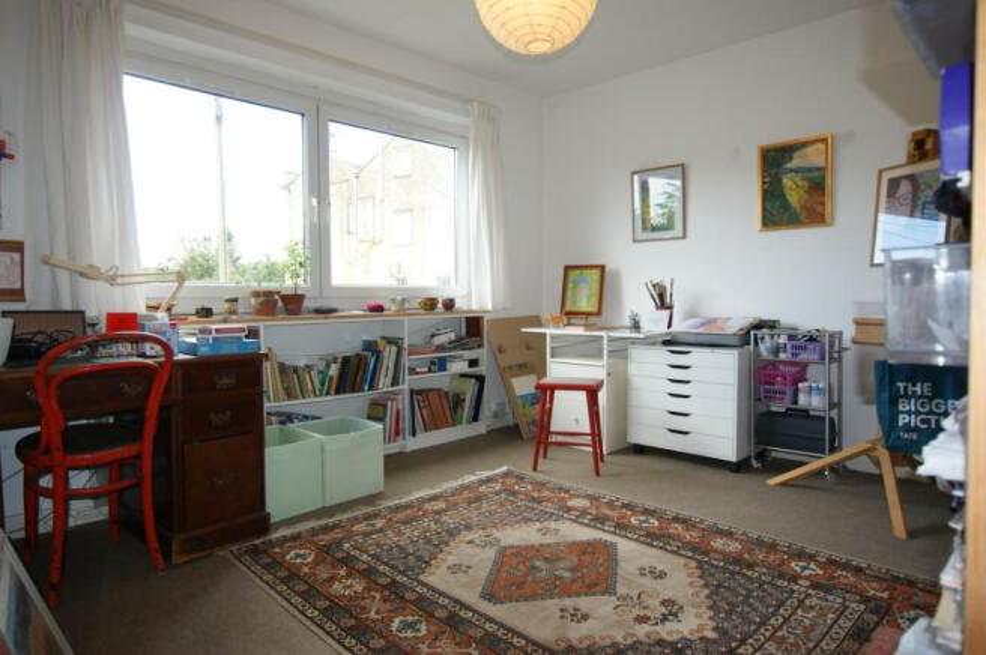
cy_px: 328
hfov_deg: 77.4
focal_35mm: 22
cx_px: 493
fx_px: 616
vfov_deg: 56.0
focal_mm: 15
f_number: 5
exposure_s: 1/80
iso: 250
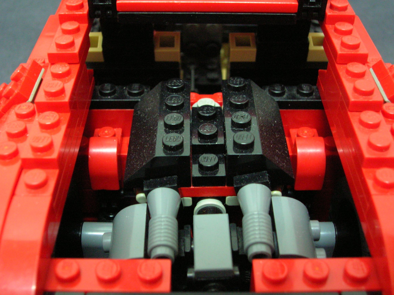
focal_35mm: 46
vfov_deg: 31.5
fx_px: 523
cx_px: 197
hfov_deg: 41.3
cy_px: 148
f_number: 3.2
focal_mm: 7.7
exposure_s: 1/1.5
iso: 200
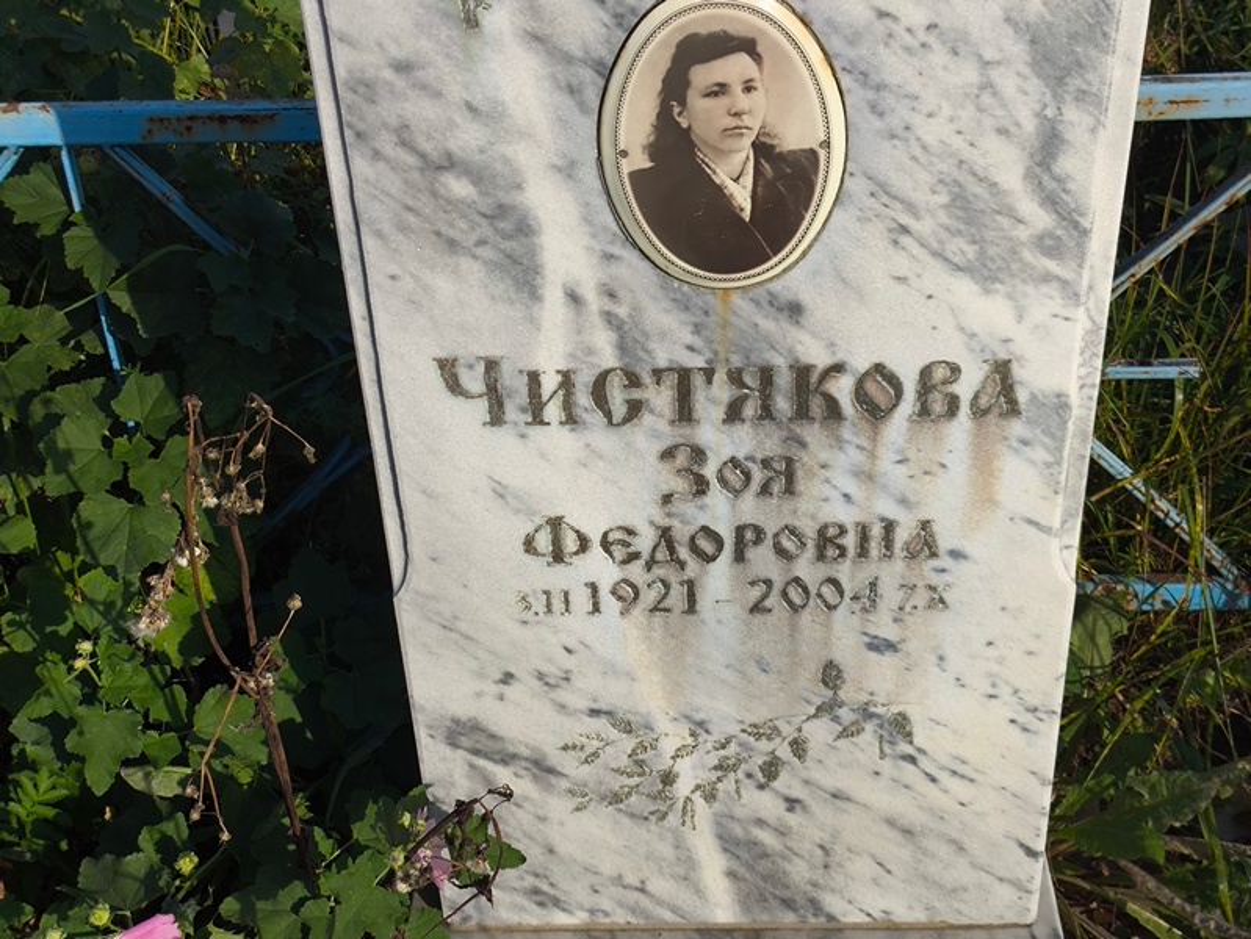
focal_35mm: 50
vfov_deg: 29.1
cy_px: 470
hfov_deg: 38.2
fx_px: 1808
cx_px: 626
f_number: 1.7
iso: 50
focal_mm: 4.71
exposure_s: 1/2162
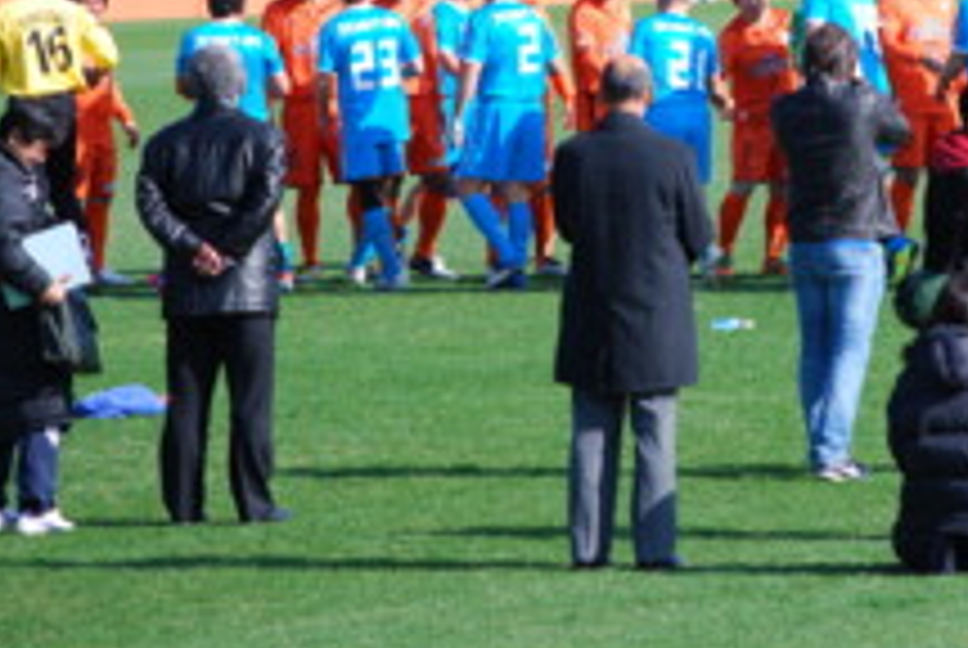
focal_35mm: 364
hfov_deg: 5.6
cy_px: 16
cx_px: 774
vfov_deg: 3.8
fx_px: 9801
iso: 180
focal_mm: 116
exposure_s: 1/500
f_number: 5.6
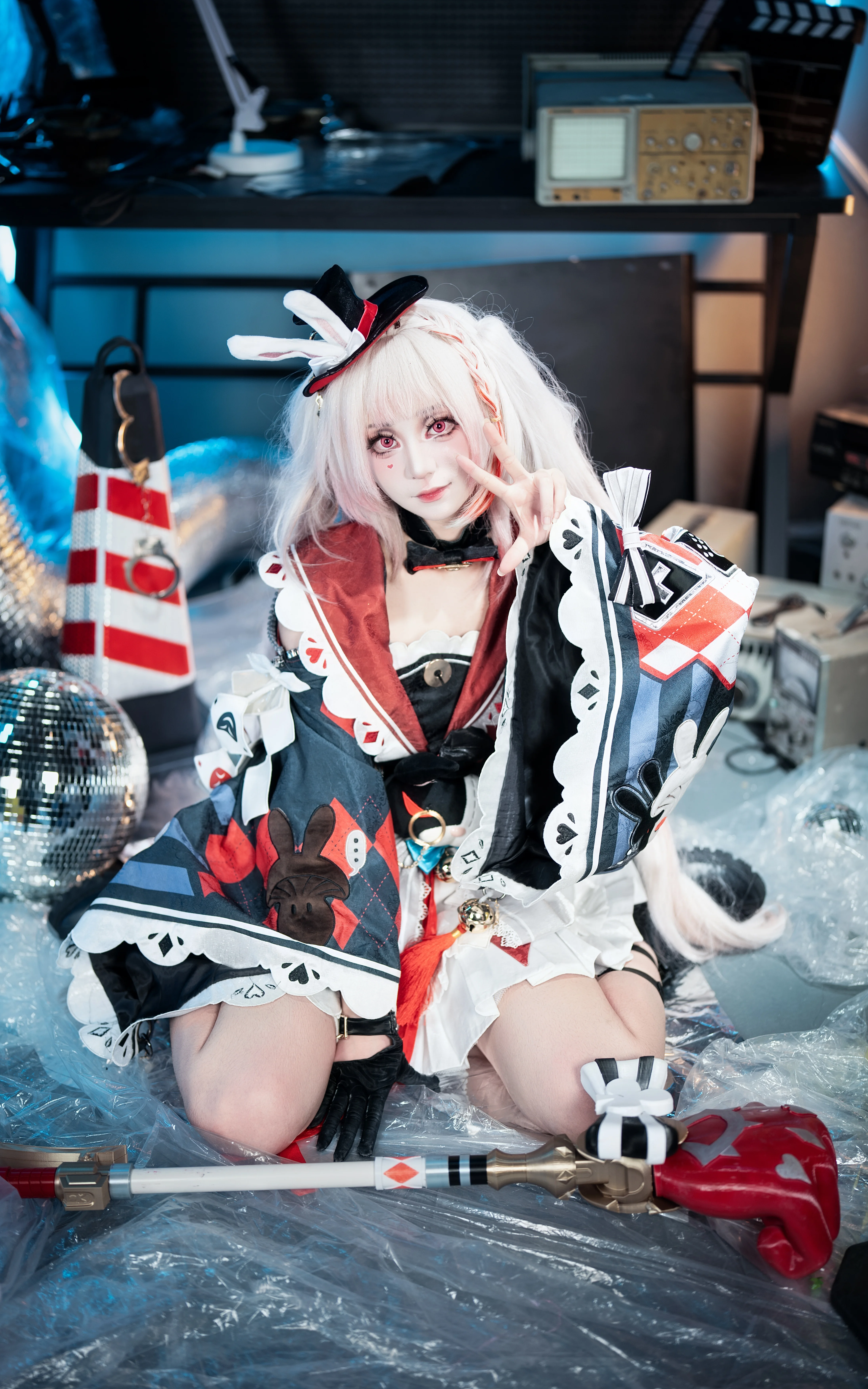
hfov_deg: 25.3
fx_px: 1930
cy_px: 695
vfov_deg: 39.6
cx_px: 422
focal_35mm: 51
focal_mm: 50
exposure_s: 1/100
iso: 100
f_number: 1.4
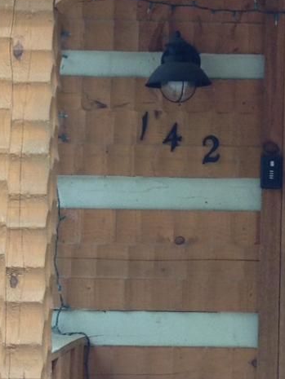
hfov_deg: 10.4
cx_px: 213
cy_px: 33
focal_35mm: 142
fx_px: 1558
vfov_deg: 13.8
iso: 80
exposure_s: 1/120
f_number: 2.4
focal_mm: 4.12
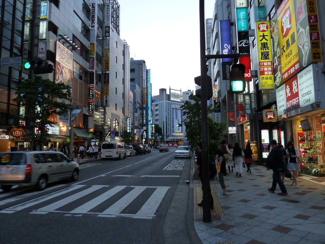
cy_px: 122
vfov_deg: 54.9
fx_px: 235
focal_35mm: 25
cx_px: 162
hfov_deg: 69.4
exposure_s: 1/50
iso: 125
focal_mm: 4.1
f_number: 3.3
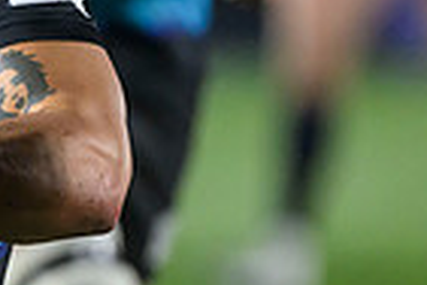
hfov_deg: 1.3
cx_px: -418
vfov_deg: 0.8
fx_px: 19498
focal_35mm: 1644
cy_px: 138
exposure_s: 1/2000
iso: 5000
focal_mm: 400
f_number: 3.2
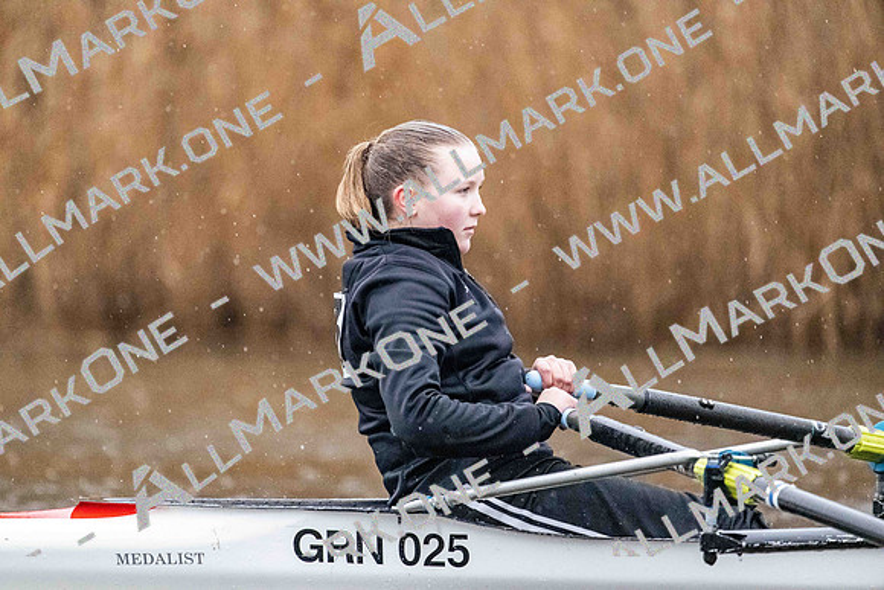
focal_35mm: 400
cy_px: 295
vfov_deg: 3.4
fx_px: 9824
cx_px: 442
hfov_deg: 5.2
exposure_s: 1/1600
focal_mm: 400
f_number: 4.5
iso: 20000
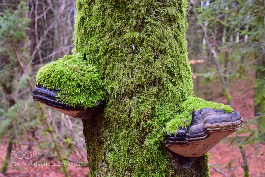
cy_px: 88
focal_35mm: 45
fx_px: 331
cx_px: 132
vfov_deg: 29.9
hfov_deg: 43.6
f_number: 4
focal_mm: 30
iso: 560
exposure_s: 1/60
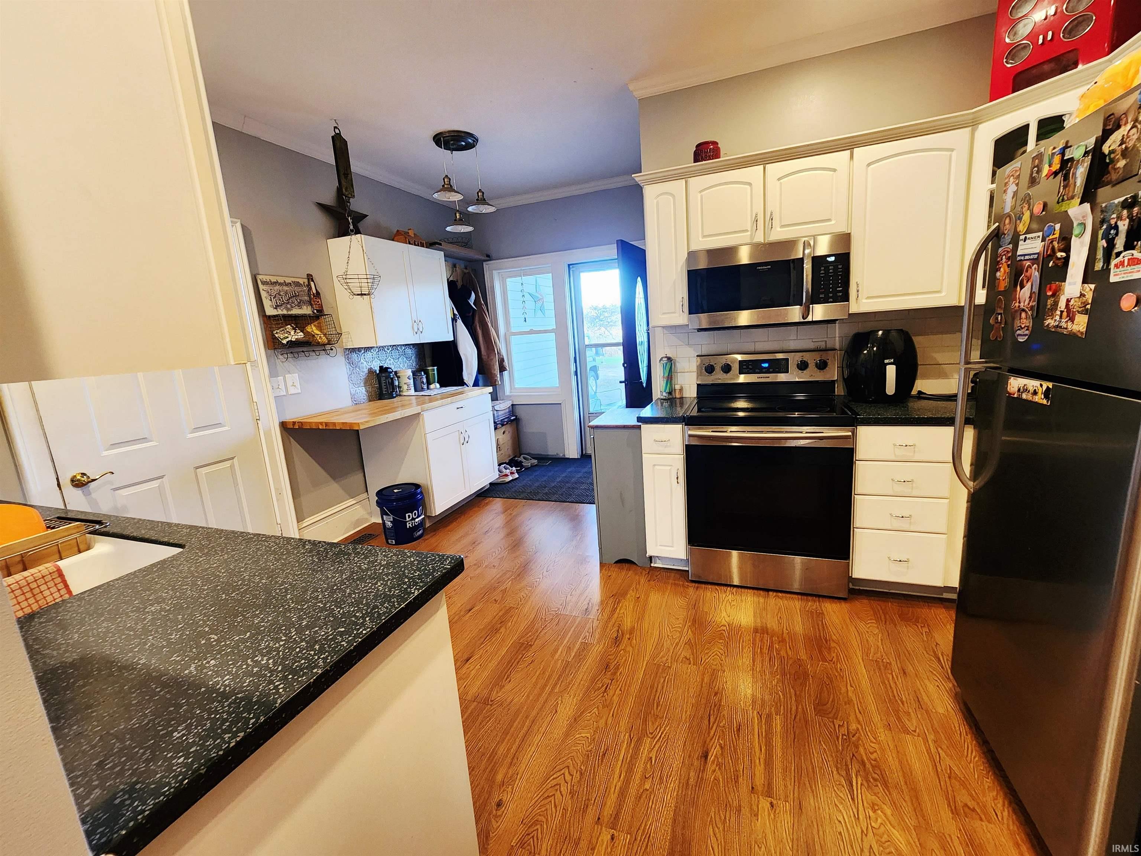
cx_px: 570
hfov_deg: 106.2
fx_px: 429
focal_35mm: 13
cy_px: 428
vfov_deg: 89.9
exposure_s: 1/30
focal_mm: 2.2
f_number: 2.2
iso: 320
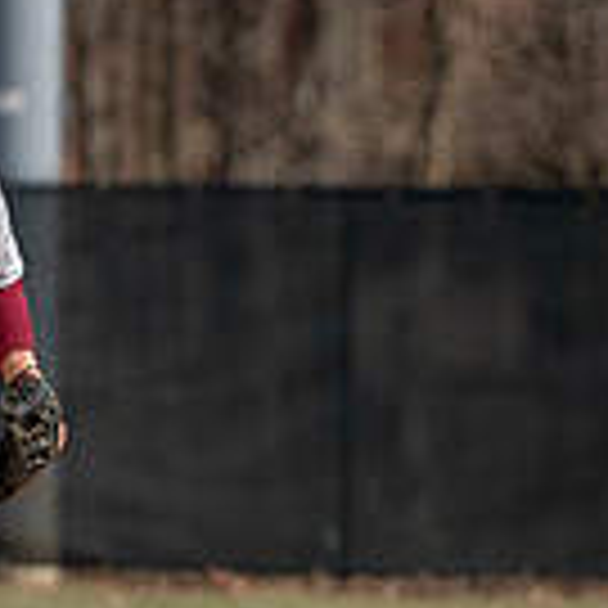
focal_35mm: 1411
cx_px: -4
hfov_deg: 1.2
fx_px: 28039
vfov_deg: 1.2
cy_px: 385
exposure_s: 1/1250
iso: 100
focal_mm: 200
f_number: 2.8
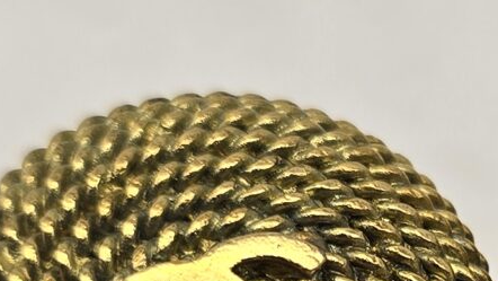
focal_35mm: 145
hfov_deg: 14.5
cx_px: 517
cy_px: 469
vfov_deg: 8.1
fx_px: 1915
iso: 12
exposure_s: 1/64
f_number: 1.7
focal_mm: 6.3
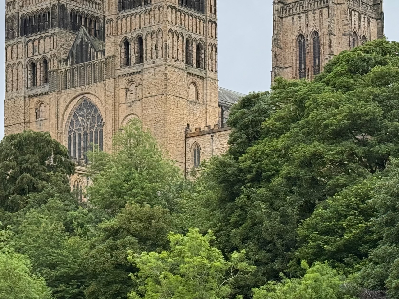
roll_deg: +0.4
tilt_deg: +10.1
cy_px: 190
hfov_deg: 17.1
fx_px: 1325
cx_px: 163
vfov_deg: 12.9
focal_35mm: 115
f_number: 1.78
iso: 64
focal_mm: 6.76
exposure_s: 1/2415
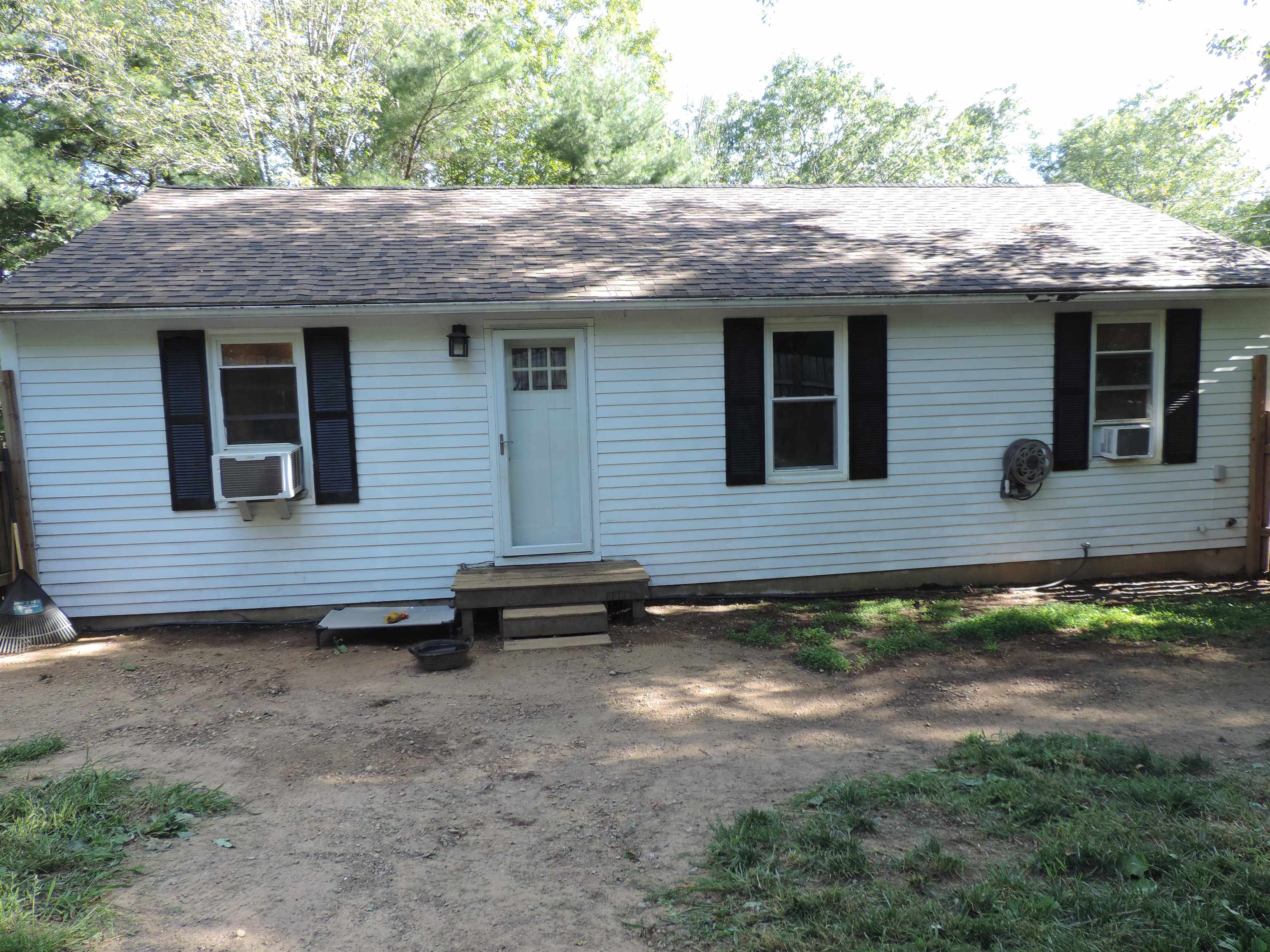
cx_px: 635
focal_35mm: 24
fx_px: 881
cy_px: 476
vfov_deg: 56.8
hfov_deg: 71.6
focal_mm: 4.3
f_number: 3
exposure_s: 1/80
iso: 80
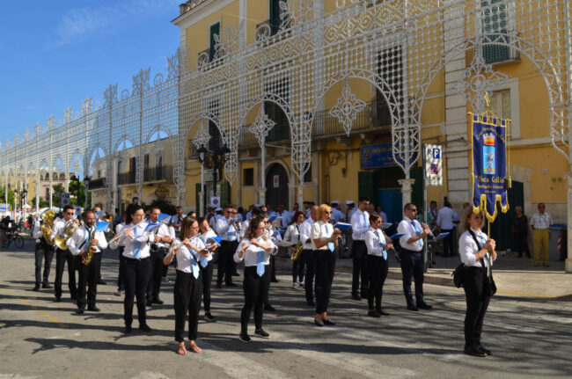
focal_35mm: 33
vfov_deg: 39.8
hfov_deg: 57.3
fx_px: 523
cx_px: 286
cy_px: 190
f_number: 16
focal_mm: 22
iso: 160
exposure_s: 1/180
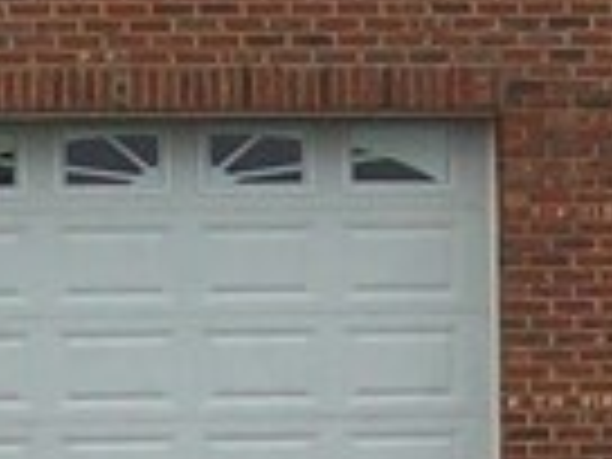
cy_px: 819
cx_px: 162
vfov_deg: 5.4
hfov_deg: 7.3
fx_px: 4791
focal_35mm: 271
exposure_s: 1/326
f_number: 4.8
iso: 80
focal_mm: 6
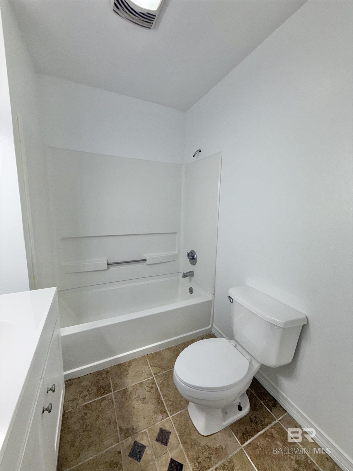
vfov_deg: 102.1
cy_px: 236
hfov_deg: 85.7
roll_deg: -1.8
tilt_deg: -9.1
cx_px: 176
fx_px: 190
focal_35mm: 14
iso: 64
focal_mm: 2.22
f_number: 2.2
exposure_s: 1/120
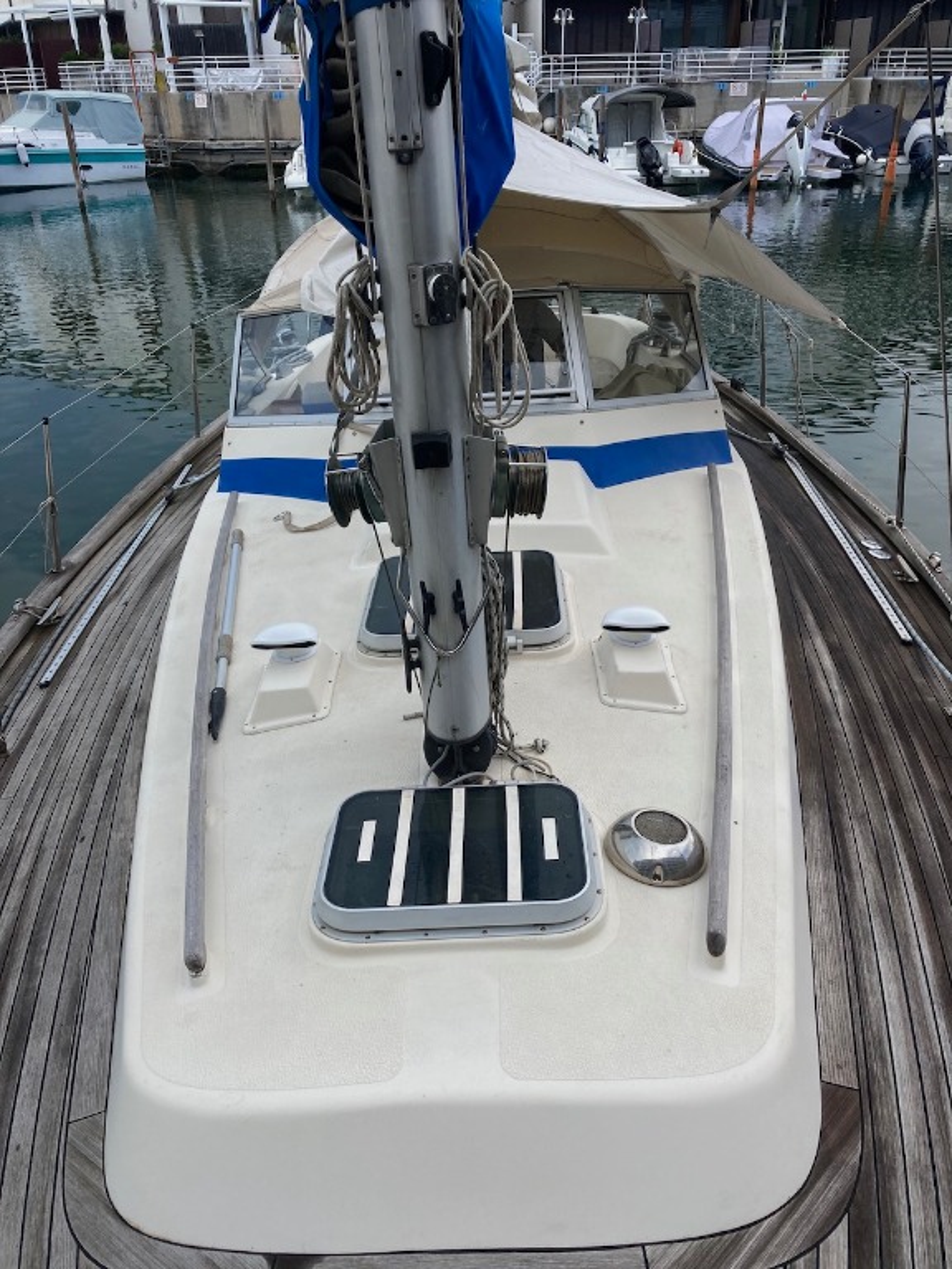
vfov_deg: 63.4
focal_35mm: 28
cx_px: 476
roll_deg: +0.2
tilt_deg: -27.5
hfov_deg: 49.7
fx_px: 1027
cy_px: 634
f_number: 1.8
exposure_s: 1/623
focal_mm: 3.99
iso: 20
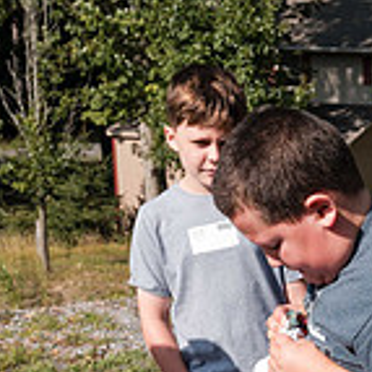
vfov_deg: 15.0
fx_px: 1362
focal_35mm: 112
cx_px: 510
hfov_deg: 14.7
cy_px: 447
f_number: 7.1
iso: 100
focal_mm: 30
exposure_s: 1/400
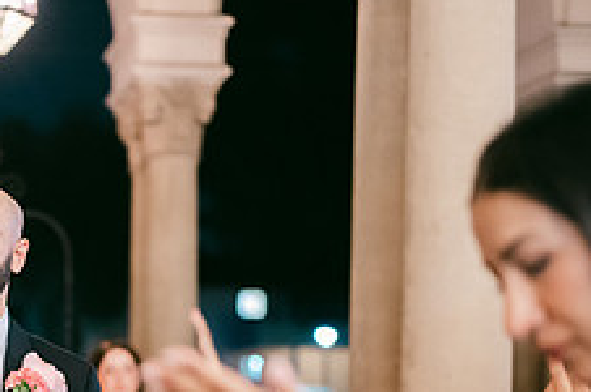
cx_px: -24
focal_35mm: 90
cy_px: 433
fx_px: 1475
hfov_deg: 21.7
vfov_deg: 14.8
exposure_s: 1/125
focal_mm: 35
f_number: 1.2
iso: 3200
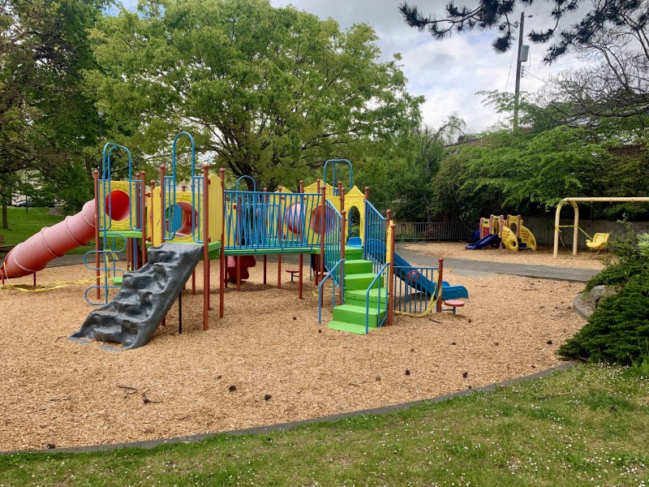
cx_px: 324
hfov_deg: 67.3
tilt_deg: -5.3
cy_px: 244
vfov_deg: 53.1
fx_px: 487
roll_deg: -3.1
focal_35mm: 26
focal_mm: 4.25
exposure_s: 1/426
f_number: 1.8
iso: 25
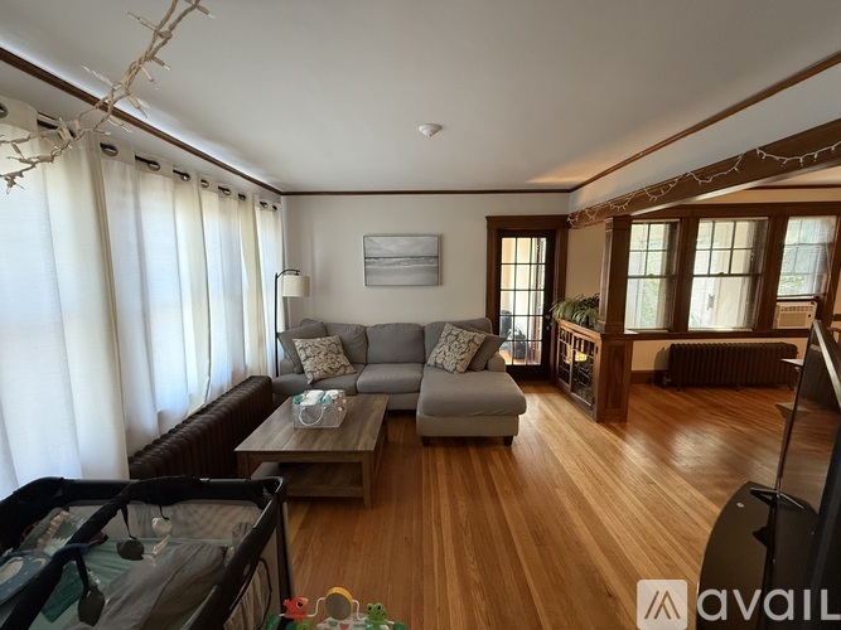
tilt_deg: -8.8
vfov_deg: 85.7
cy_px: 315
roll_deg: +0.8
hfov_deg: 102.1
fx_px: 340
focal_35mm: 14
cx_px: 420
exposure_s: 1/60
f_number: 2.2
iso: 400
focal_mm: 2.22
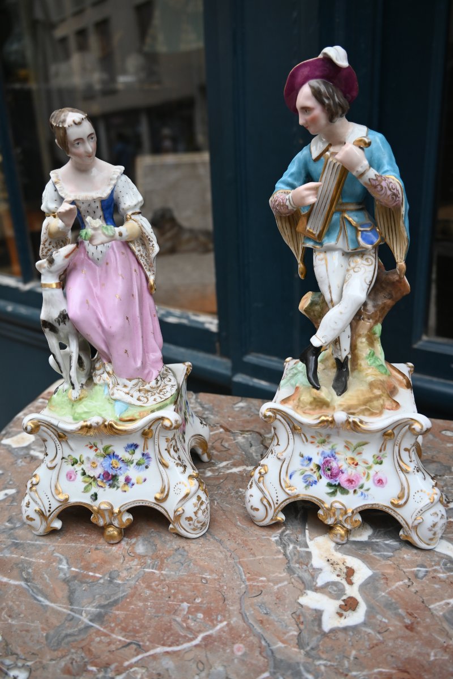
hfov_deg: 44.6
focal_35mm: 29
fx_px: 552
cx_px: 226
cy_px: 340
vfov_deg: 63.2
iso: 250
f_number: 4
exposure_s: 1/250
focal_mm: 19.5
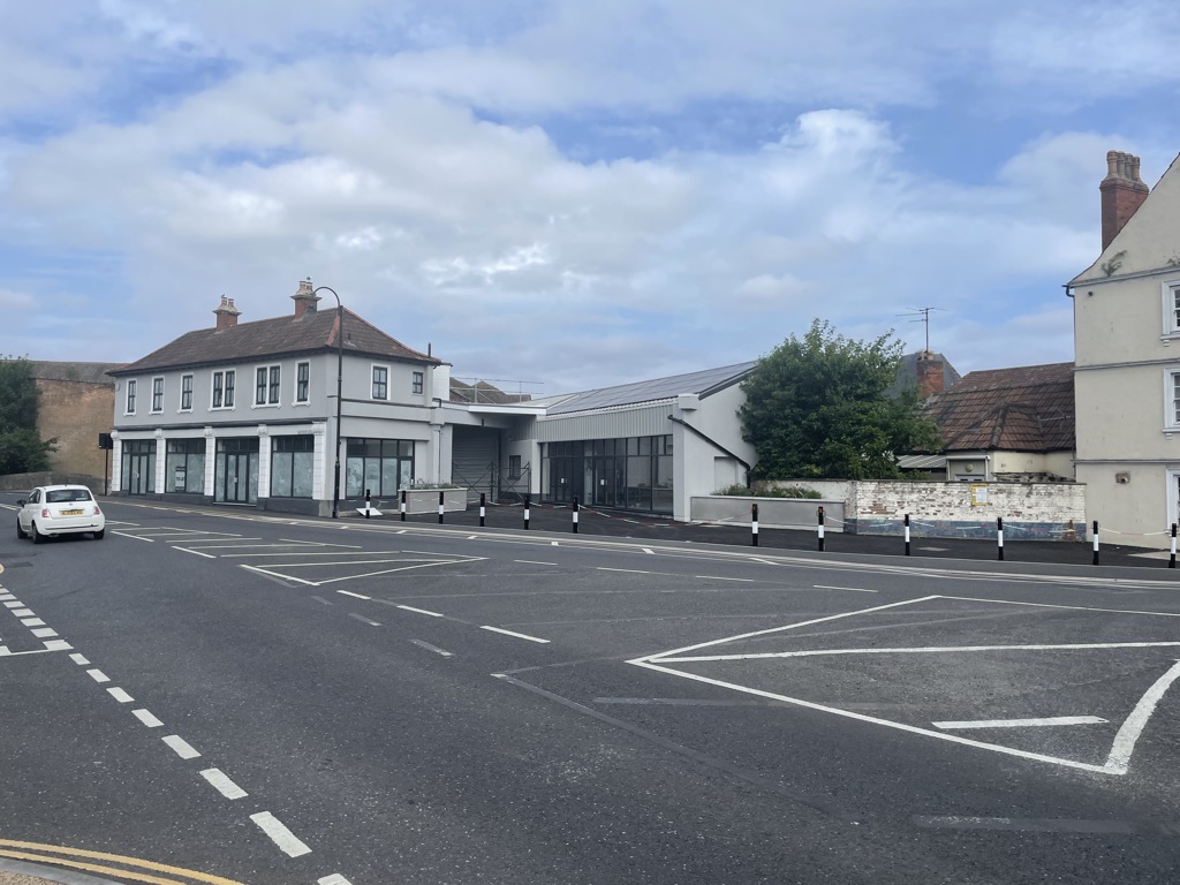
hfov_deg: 67.3
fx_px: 886
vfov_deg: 53.1
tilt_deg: +4.3
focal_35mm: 26
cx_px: 590
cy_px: 442
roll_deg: -1.3
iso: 32
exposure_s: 1/3610
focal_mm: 4.2
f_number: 1.6
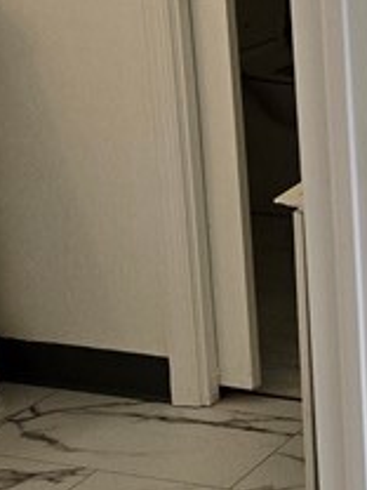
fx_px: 1597
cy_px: 66
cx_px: 739
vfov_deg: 17.2
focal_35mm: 113
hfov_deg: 11.7
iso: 160
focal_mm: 5.4
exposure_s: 1/120
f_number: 1.8
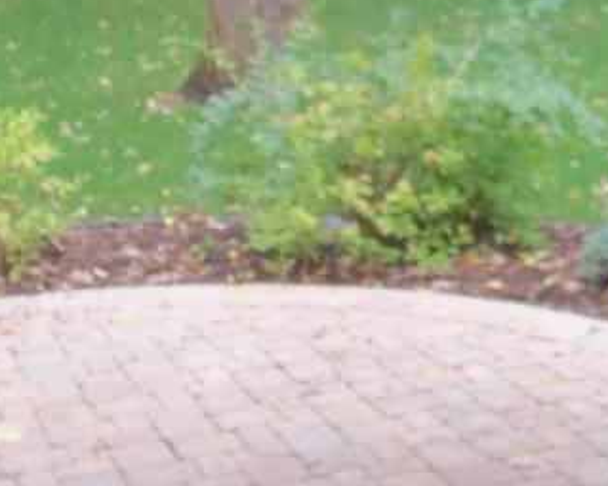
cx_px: 539
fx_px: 1637
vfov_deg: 15.9
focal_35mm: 91
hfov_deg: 20.6
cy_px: -183
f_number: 3.4
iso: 100
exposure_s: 1/30
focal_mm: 5.2
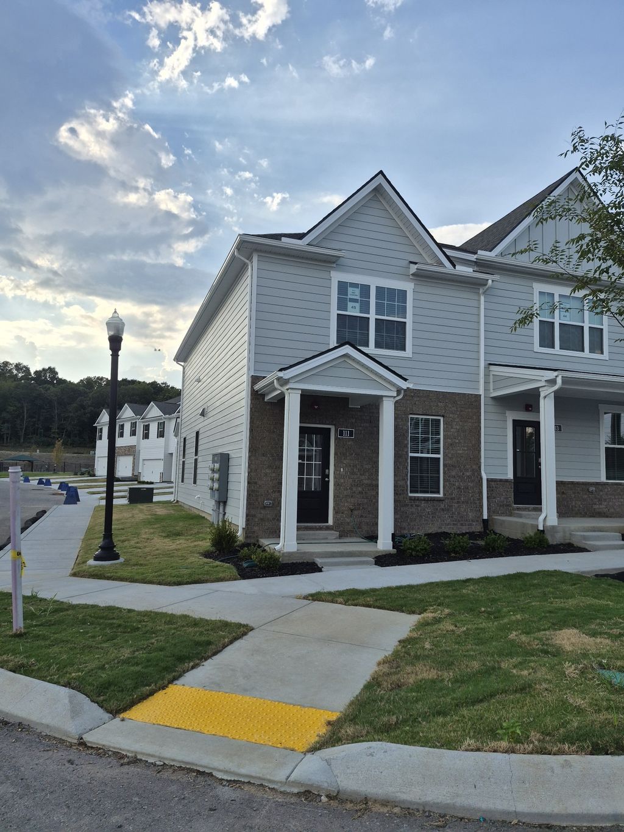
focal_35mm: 23
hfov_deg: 58.9
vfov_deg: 73.9
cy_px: 416
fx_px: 553
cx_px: 312
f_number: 1.8
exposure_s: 1/5328
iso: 80
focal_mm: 5.4
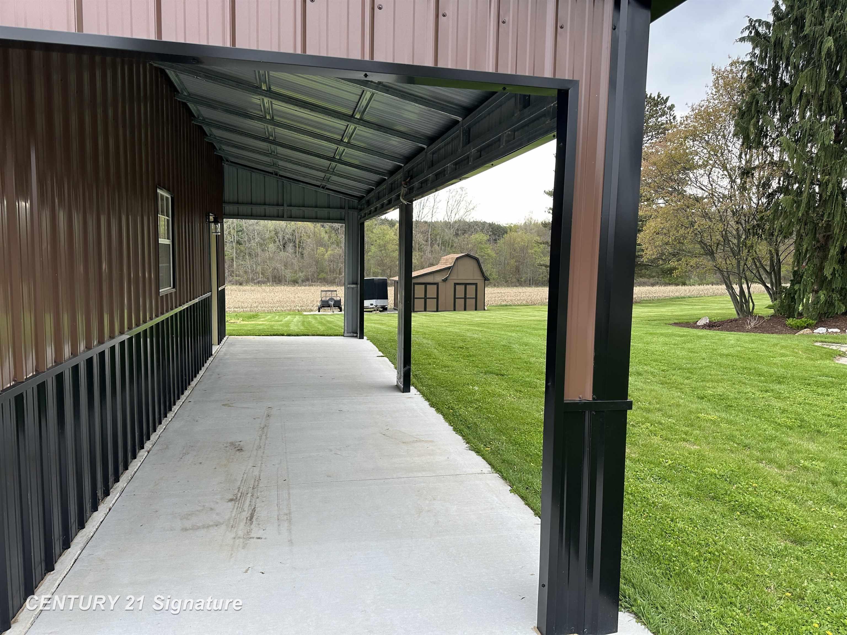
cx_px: 424
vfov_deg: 56.8
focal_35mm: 24
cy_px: 318
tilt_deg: -5.2
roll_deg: -1.3
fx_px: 587
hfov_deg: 71.6
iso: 80
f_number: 1.78
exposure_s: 1/527
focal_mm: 6.86
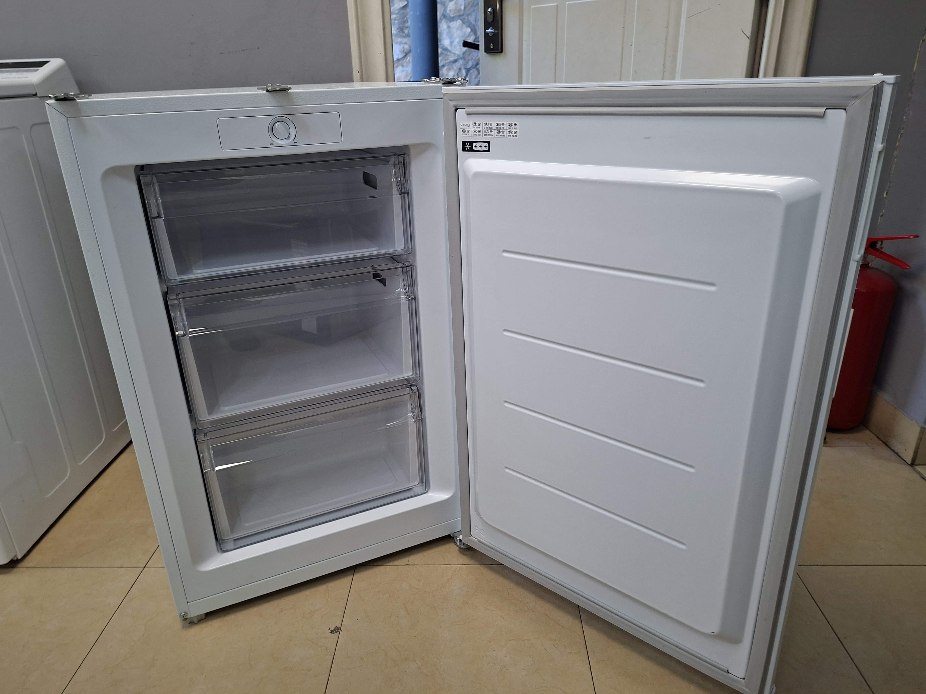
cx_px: 463
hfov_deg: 73.9
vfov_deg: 58.9
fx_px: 615
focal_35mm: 23
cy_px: 347
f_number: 1.8
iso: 250
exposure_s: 1/100
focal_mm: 5.54
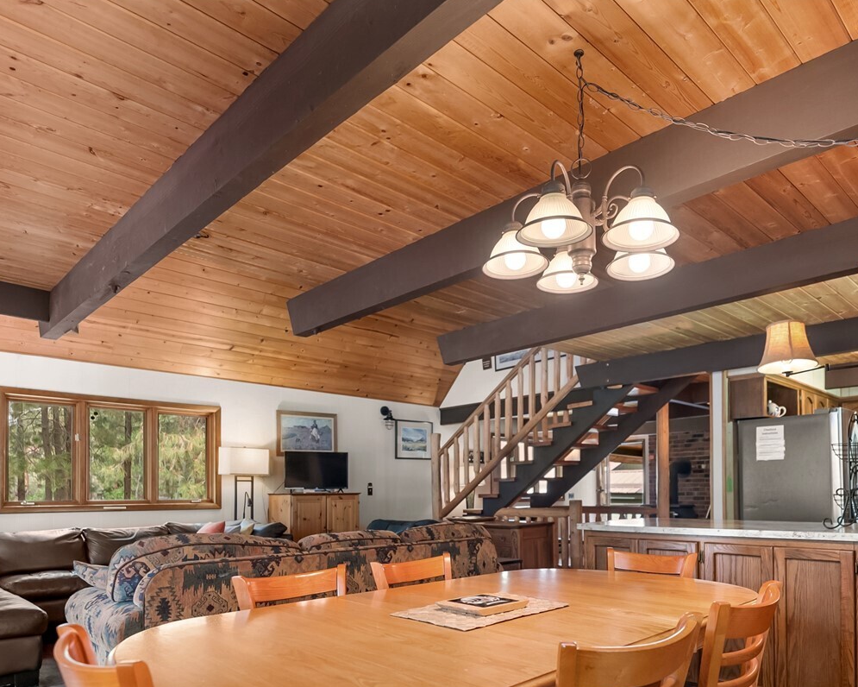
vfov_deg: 56.9
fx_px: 609
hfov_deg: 70.1
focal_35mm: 24
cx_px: 476
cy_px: 480
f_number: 2.8
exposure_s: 1/15
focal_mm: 15
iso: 400
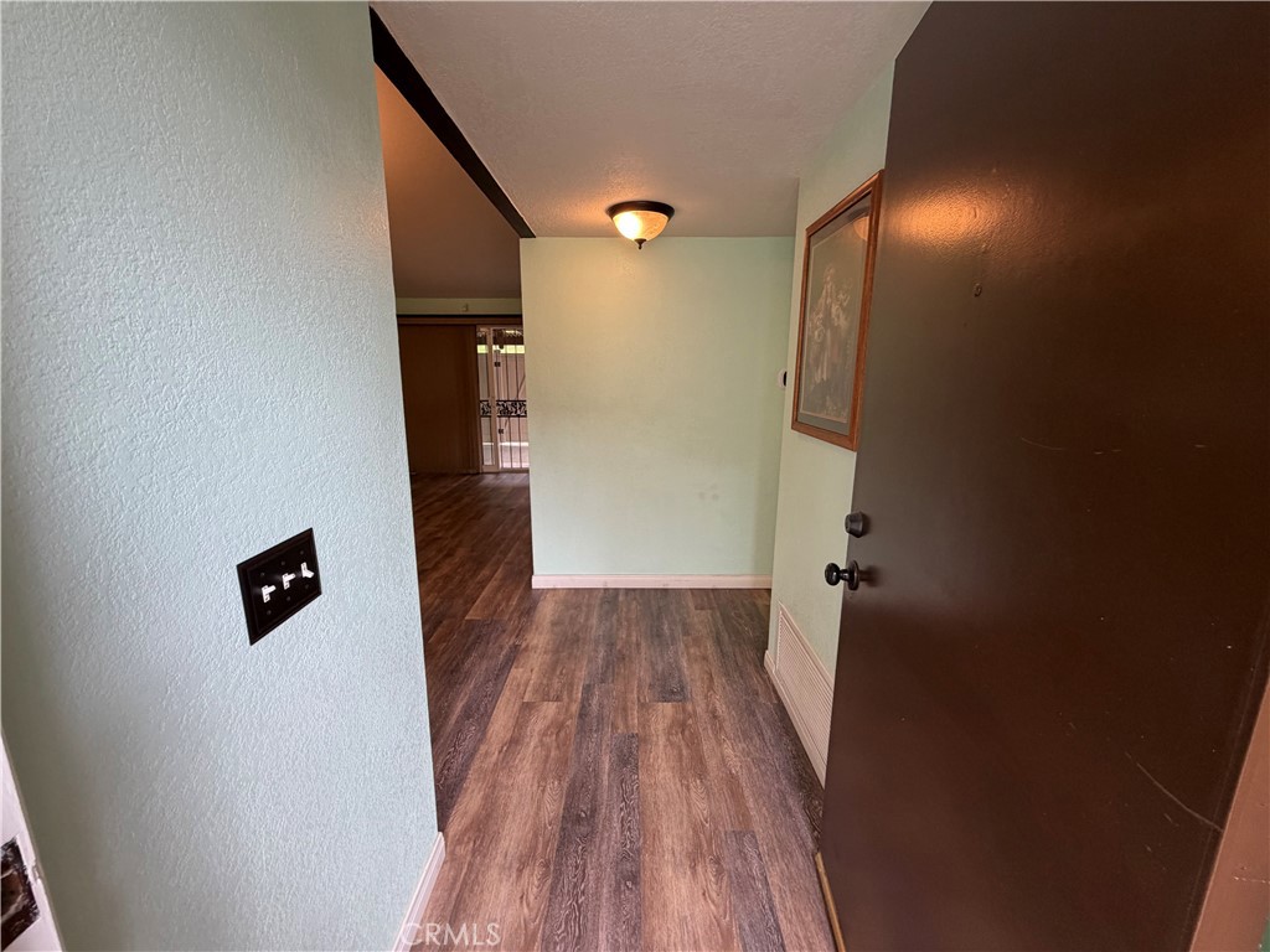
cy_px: 476
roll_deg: -0.4
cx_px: 635
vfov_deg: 85.7
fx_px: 514
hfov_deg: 102.1
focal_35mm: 14
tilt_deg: -11.7
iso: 250
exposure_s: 1/121
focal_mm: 2.22
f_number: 2.2
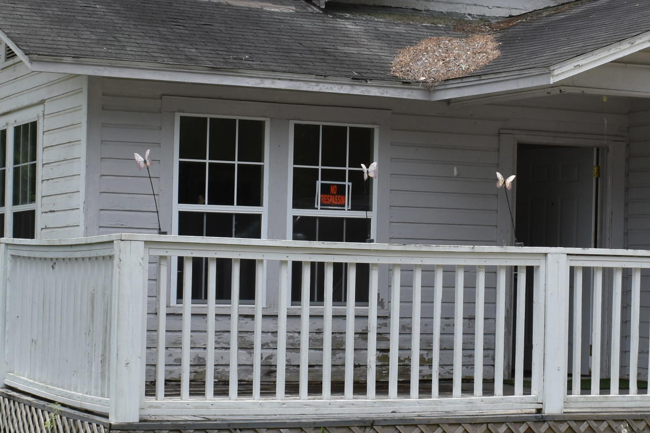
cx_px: 437
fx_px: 1715
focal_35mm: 95
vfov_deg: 14.4
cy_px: 229
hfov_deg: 21.4
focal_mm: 24
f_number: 10
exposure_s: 1/400
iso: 200
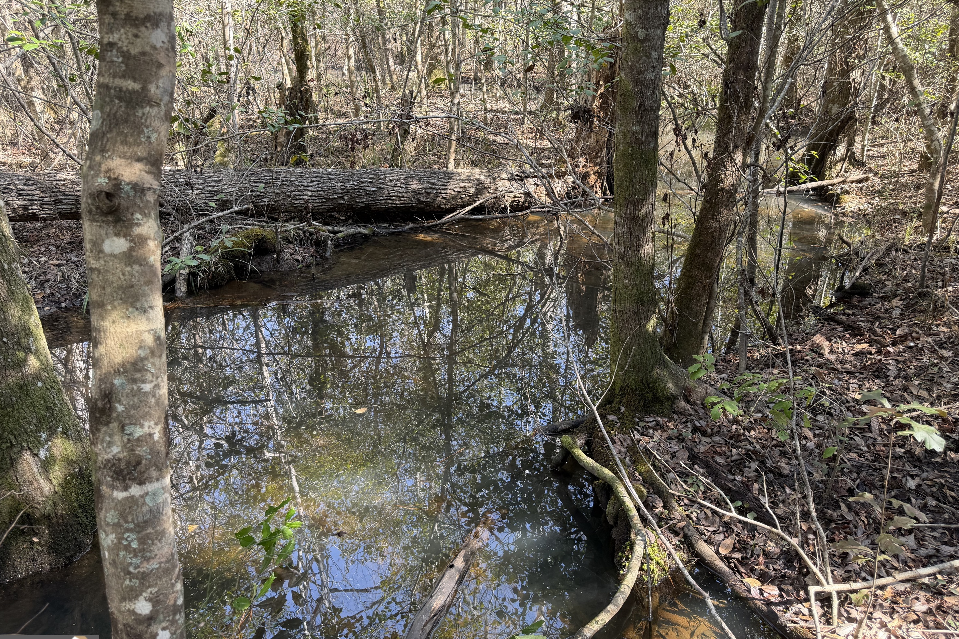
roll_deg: -1.0
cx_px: 486
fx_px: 693
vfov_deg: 49.5
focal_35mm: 26
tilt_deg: -22.1
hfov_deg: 69.4
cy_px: 298
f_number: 1.78
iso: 80
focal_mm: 6.76
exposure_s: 1/162
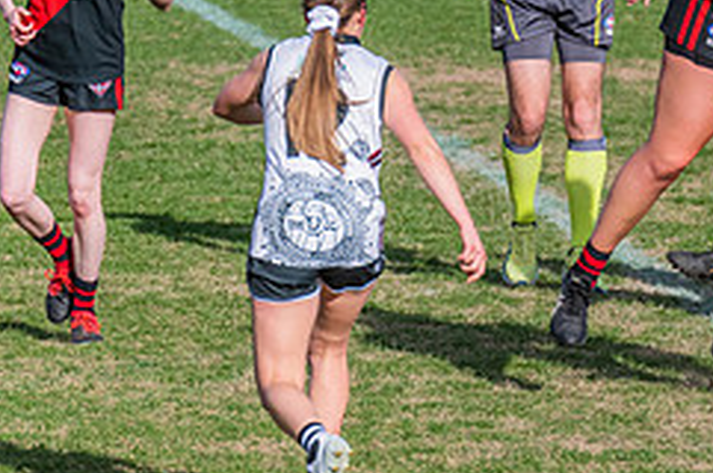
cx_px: 761
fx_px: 18098
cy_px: 177
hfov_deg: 2.3
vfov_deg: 1.5
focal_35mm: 915
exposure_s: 1/1250
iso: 800
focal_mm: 360
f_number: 10
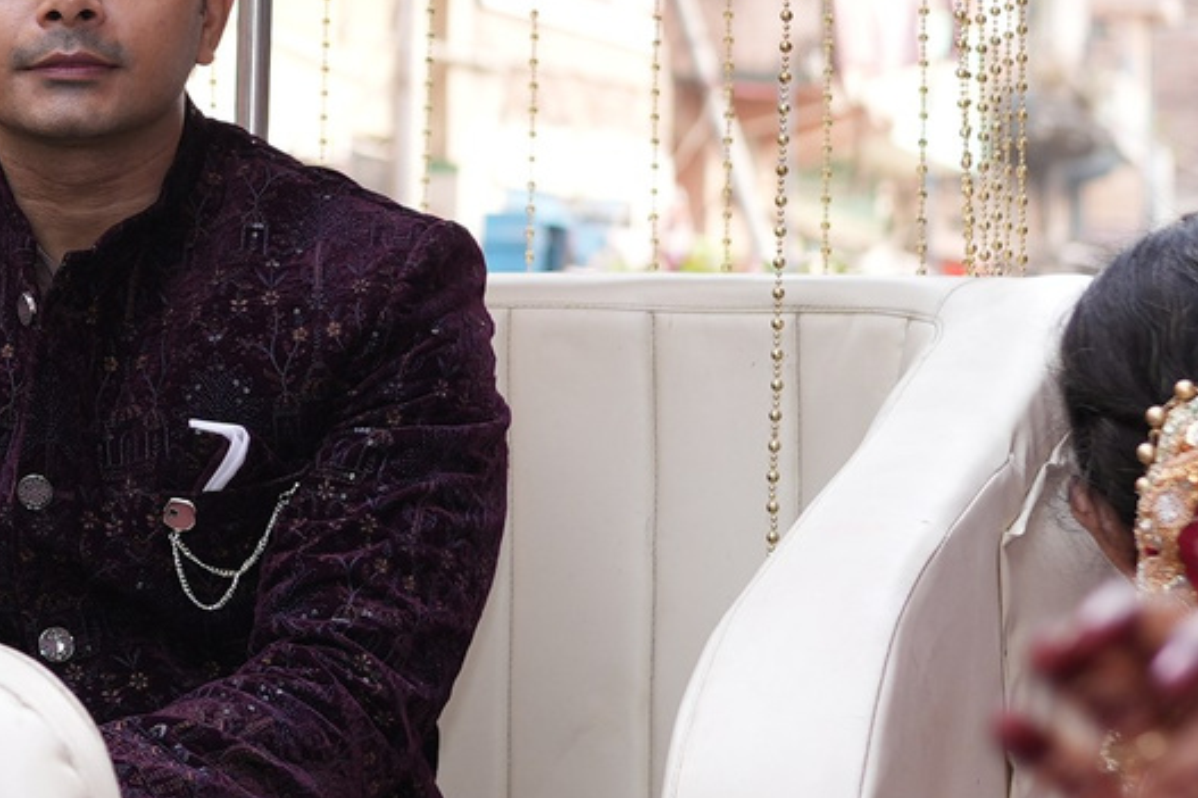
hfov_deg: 11.3
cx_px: -957
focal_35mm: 170
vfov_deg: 8.1
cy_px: 163
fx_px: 5655
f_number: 2.5
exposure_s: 1/250
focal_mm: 35
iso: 160
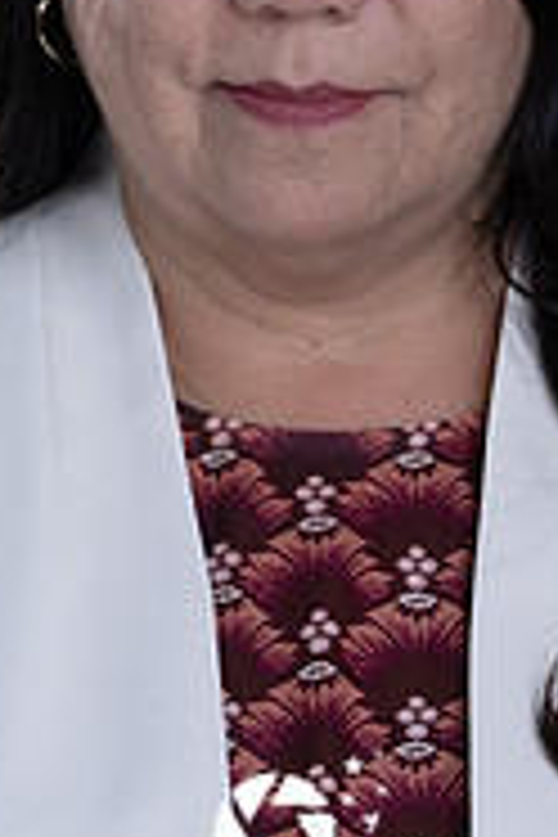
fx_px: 8765
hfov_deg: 3.6
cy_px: 81
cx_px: 284
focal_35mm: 377
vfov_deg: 5.5
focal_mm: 156
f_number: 5.6
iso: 160
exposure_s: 1/200
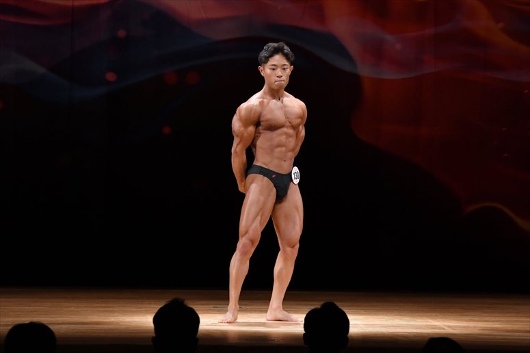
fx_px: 3532
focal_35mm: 240
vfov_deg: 5.7
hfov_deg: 8.6
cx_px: 265
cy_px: 176
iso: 3200
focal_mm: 160
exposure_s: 1/400
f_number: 5.6
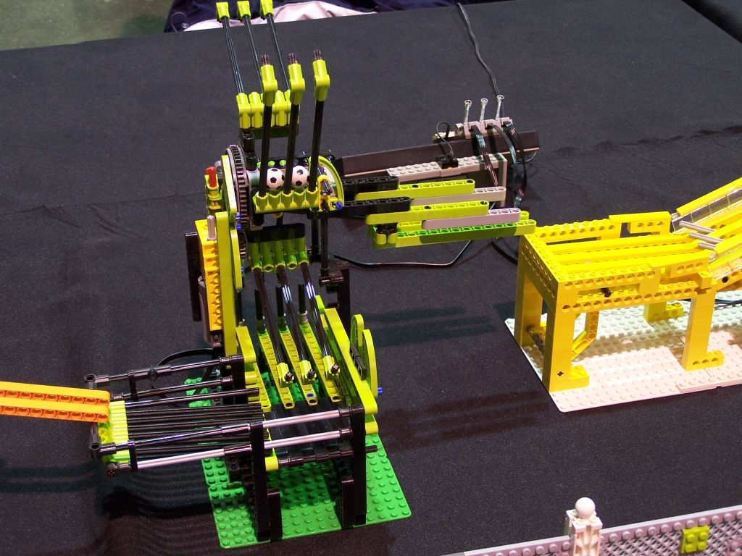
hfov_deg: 30.3
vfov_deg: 22.9
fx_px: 1372
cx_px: 371
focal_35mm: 64
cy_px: 278
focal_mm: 10.7
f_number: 3.2
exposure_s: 1/2
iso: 80
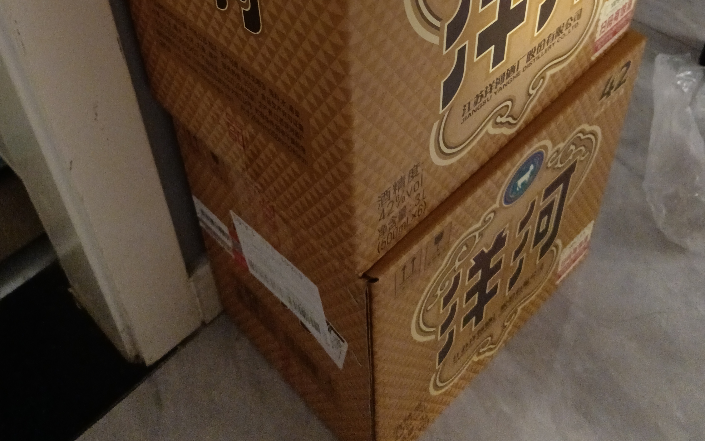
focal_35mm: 39
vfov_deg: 30.6
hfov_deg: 50.4
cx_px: 349
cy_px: 6
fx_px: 749
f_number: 1.9
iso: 2935
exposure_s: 1/20
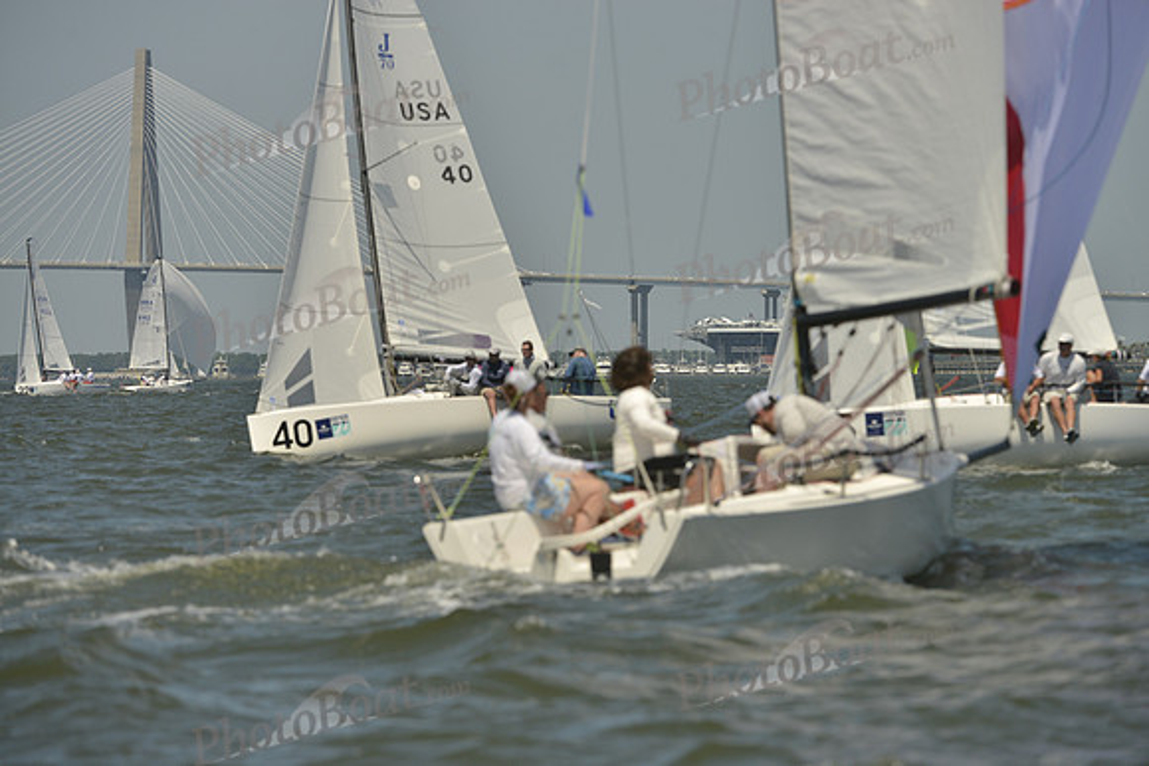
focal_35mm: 310
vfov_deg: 4.4
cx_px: 574
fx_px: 9896
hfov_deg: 6.6
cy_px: 383
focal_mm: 310
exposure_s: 1/1600
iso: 280
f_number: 9
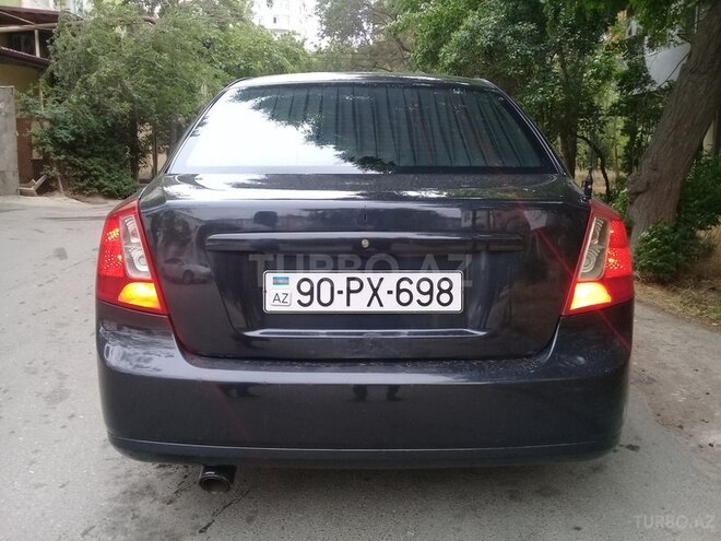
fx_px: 646
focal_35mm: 31
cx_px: 360
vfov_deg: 45.4
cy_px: 270
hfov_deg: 58.4
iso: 64
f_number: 2.2
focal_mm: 3.3
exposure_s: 1/50
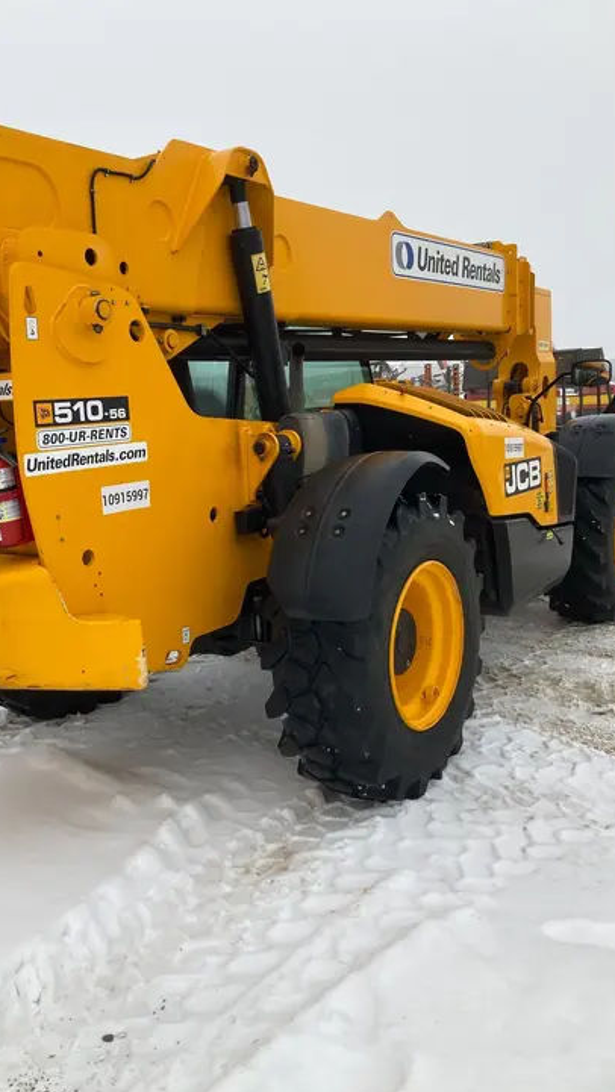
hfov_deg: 37.7
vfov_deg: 62.6
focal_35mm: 31
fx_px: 898
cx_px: 254
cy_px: 551
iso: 20
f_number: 1.8
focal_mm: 3.99
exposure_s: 1/149
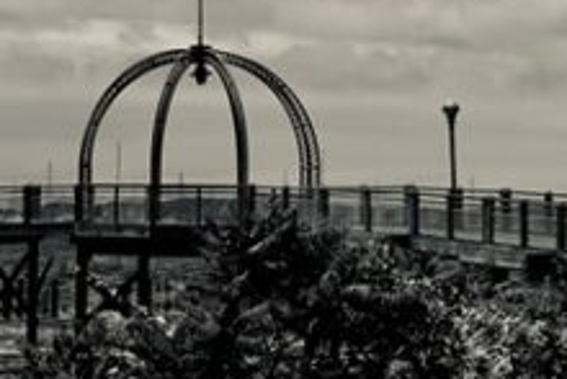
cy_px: 106
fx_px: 2317
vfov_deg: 9.3
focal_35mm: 147
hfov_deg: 13.9
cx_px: 464
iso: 100
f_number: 10
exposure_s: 1/320
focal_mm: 36
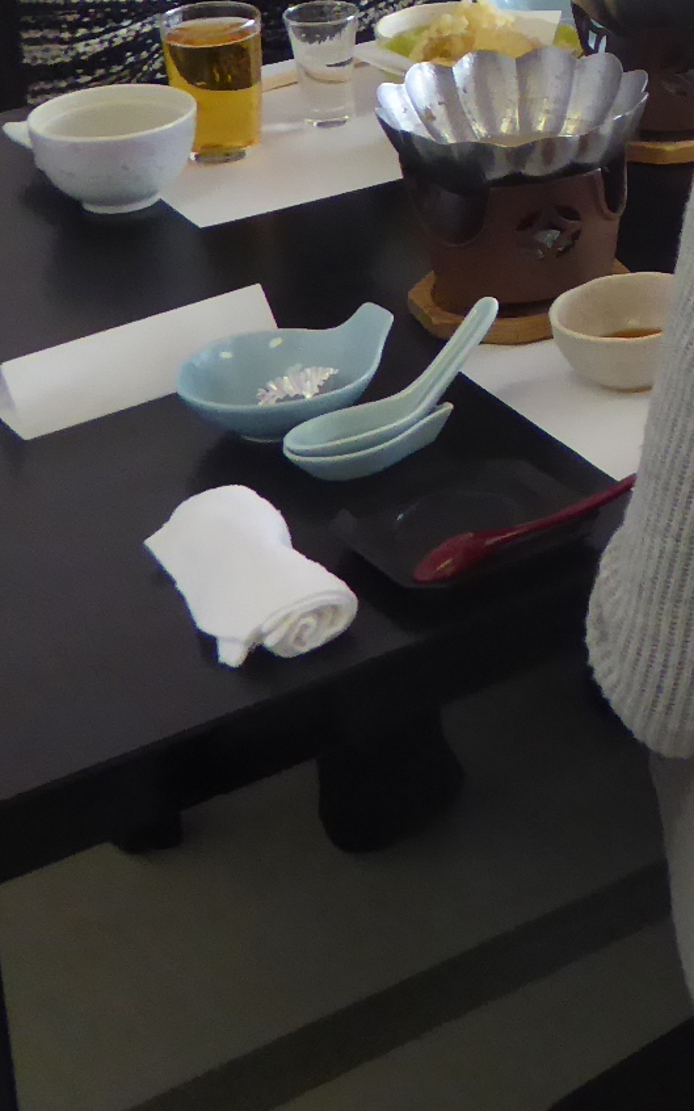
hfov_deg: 12.1
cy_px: -72
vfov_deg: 21.3
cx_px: 1507
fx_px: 2813
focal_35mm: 93
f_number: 3.5
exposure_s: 1/60
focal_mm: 5
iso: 400
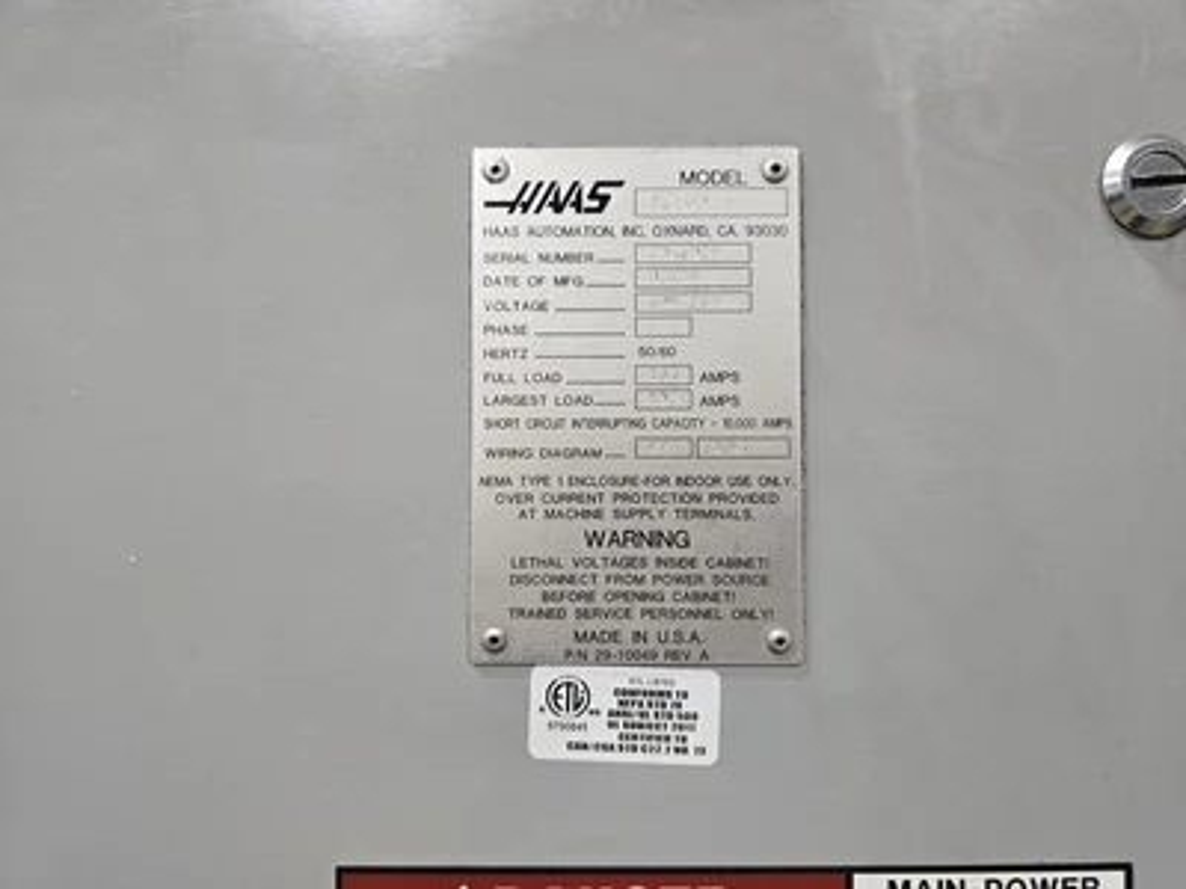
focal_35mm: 23
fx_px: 788
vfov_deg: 58.9
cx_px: 593
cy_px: 444
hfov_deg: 73.9
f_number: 1.7
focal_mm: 6.3
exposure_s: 1/120
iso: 320
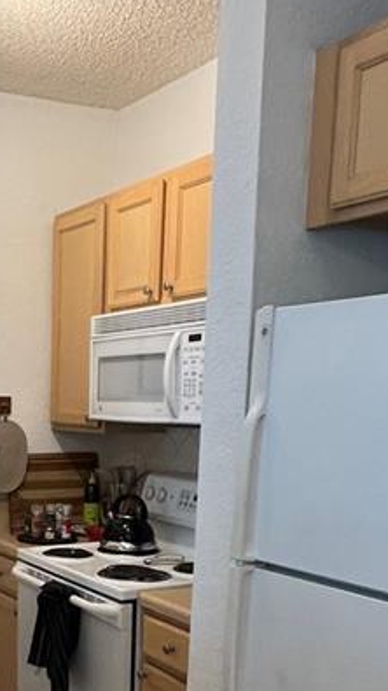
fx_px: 787
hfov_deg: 26.0
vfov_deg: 45.5
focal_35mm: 43
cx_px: -16
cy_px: 528
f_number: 1.8
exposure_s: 1/60
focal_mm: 1.57
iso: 200
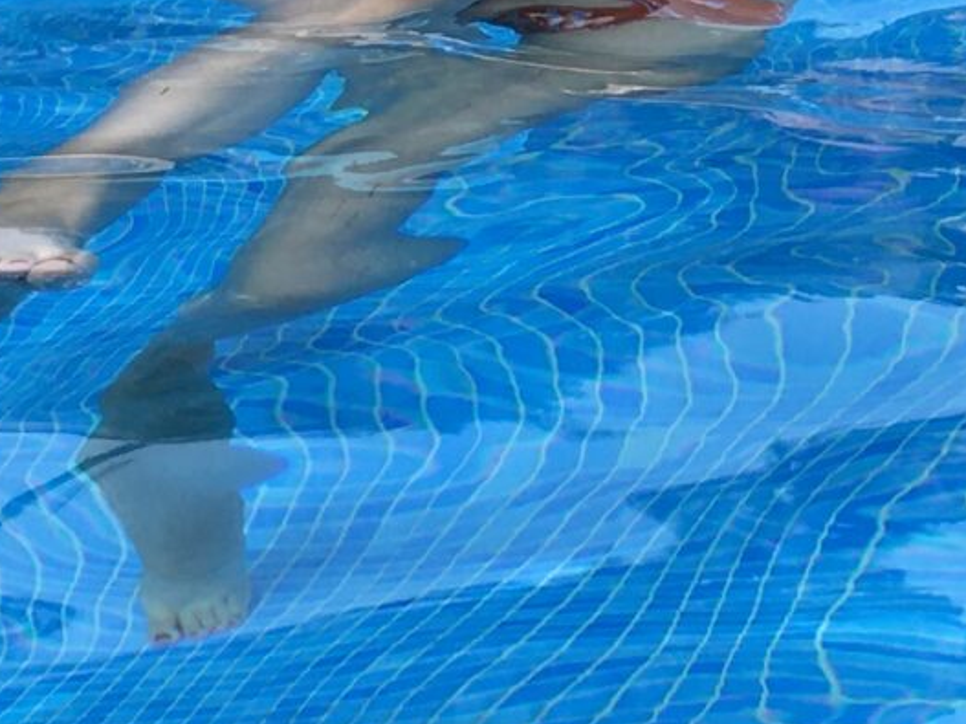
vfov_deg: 10.2
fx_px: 3934
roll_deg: -1.0
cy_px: -282
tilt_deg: -7.8
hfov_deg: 13.8
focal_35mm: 141
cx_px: 999
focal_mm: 4.15
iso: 25
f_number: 2.2
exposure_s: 1/754
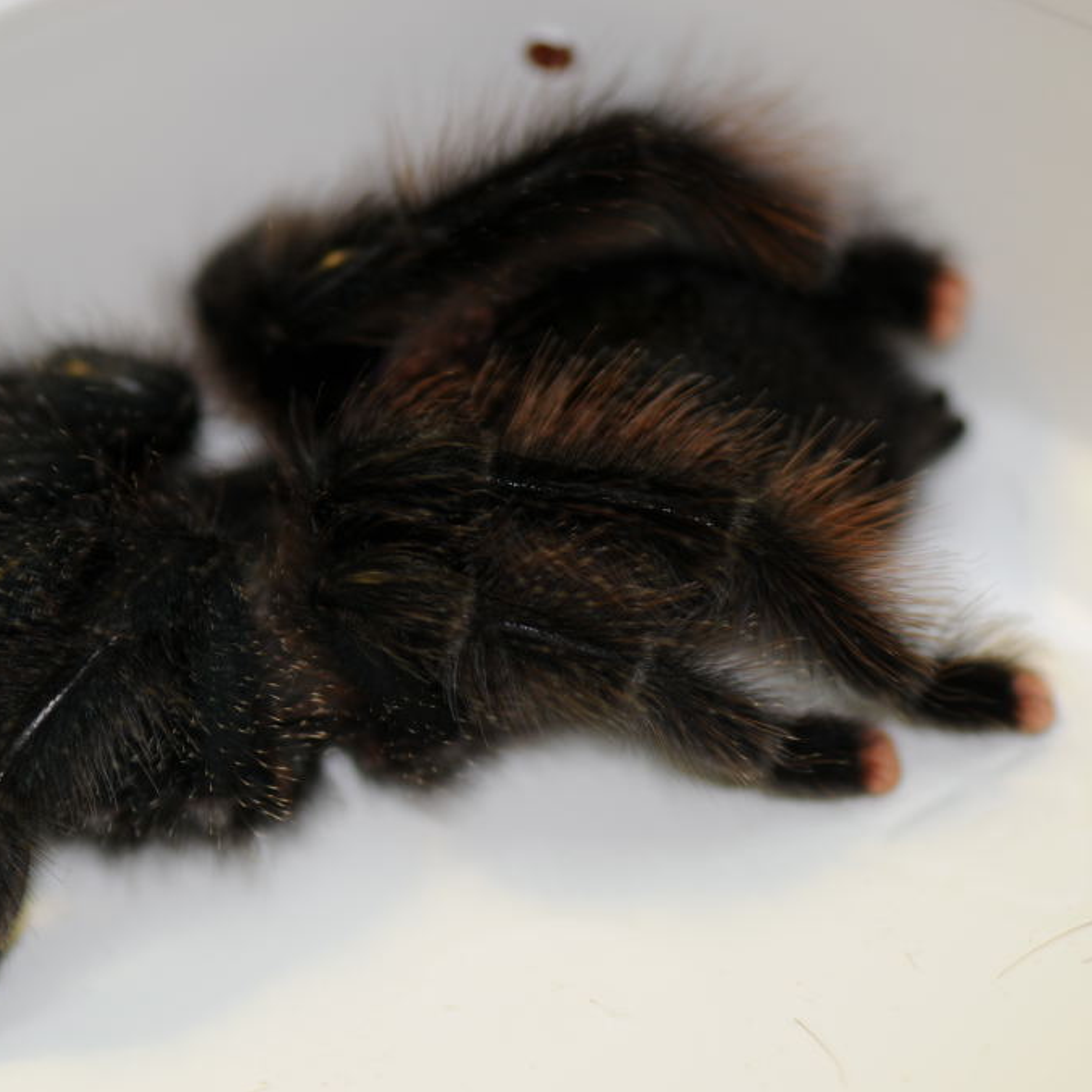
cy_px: 546
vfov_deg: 8.6
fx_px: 7232
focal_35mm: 203
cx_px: 344
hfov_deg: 8.6
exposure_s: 1/60
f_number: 3.3
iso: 200
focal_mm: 105
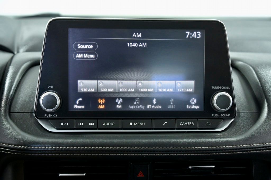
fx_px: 437
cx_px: 136
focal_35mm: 58
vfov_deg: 23.4
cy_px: 90
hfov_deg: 34.5
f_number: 4
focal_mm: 58
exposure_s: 1/160
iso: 2000
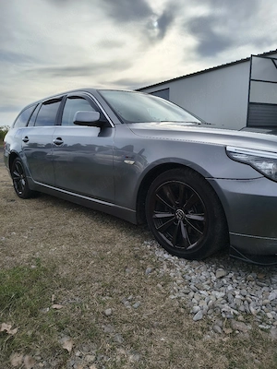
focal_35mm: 23
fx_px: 245
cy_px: 184
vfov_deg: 73.9
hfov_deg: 58.9
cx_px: 138
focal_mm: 5.56
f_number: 1.8
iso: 100
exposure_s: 1/2500
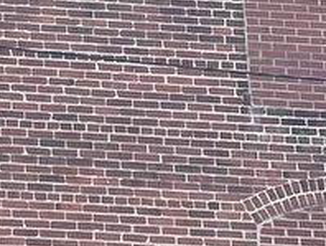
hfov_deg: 7.4
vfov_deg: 5.8
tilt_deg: +19.2
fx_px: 2433
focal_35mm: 258
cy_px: 97
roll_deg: -0.7
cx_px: -291
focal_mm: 7.5
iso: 20
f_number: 2.2
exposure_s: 1/398
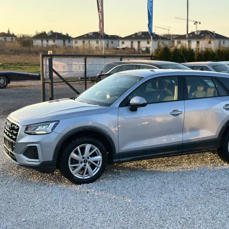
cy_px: 114
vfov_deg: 29.6
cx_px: 138
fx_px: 434
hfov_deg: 29.5
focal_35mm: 58
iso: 80
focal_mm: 6.86
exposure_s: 1/756
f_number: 1.78
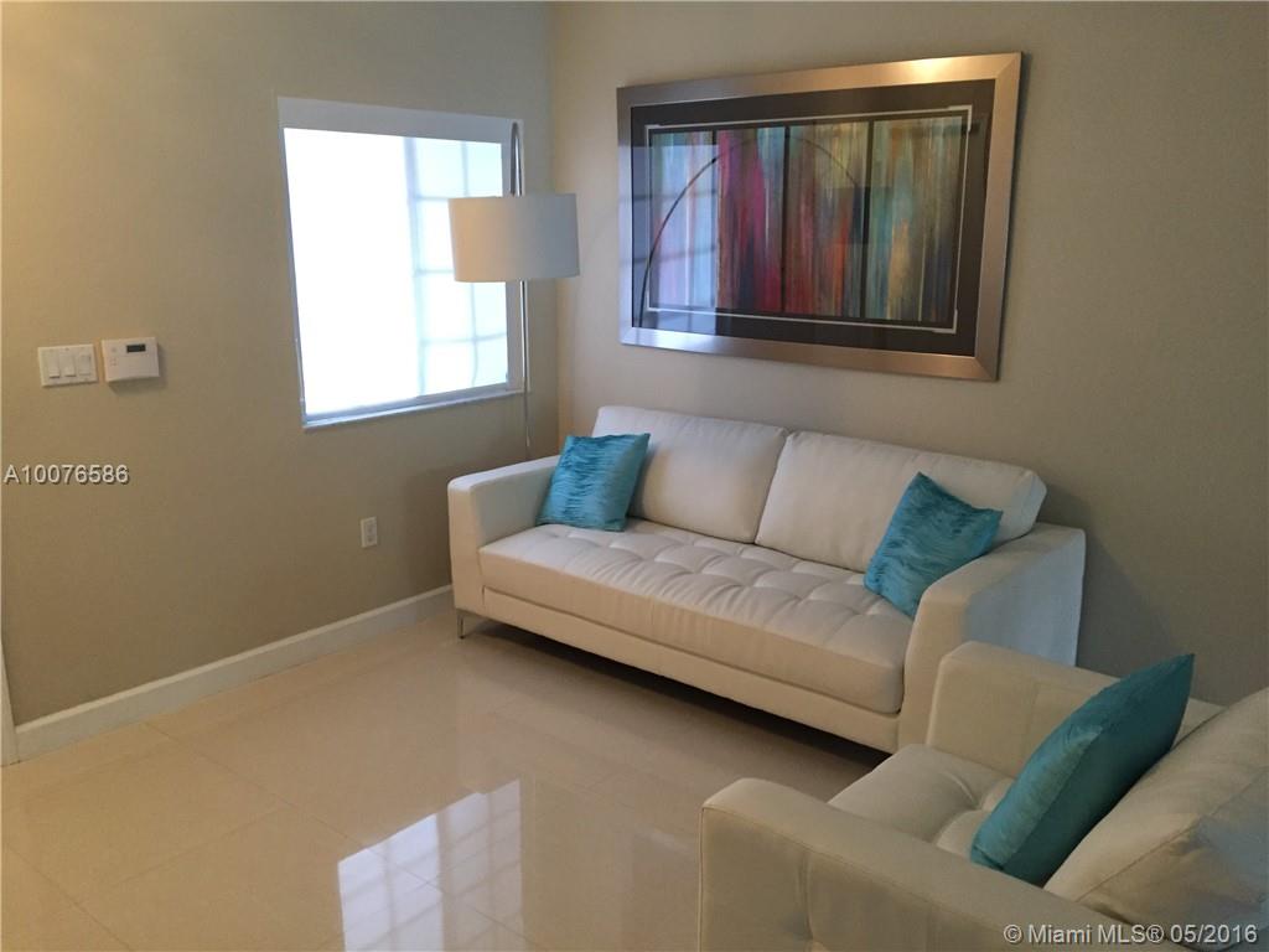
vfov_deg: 48.2
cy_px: 476
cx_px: 634
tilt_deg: -14.8
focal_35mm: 29
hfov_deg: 61.7
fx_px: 1063
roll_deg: +0.8
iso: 250
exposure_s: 1/30
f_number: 2.2
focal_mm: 4.15
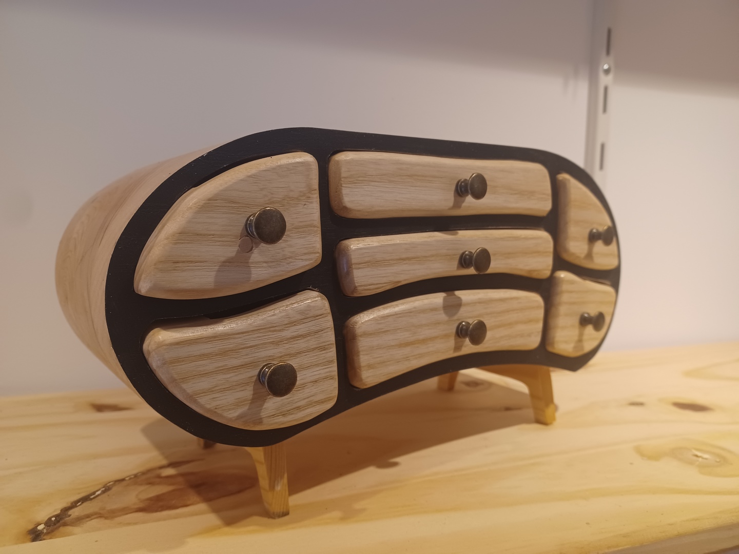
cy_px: 277
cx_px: 370
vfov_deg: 54.9
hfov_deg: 69.4
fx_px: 534
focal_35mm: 25
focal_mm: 4.6
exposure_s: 1/50
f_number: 1.8
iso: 320
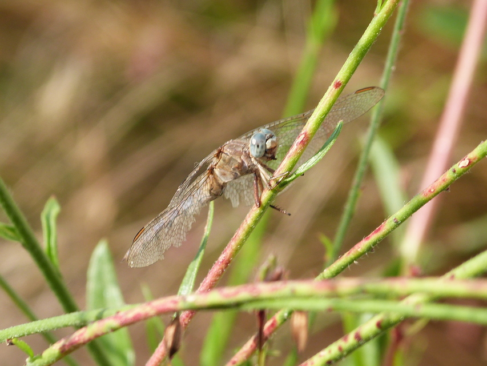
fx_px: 11242
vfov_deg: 1.9
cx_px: 244
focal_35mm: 799
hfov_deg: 2.5
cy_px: 183
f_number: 5.2
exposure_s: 1/160
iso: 100
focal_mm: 108
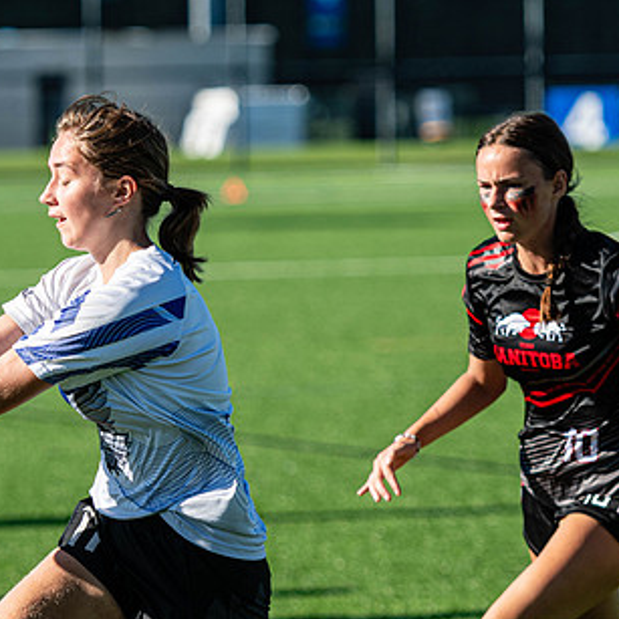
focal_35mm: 313
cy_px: 336
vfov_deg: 5.6
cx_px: 73
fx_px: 6332
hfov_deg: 5.6
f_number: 3.2
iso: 100
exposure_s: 1/1600
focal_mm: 130
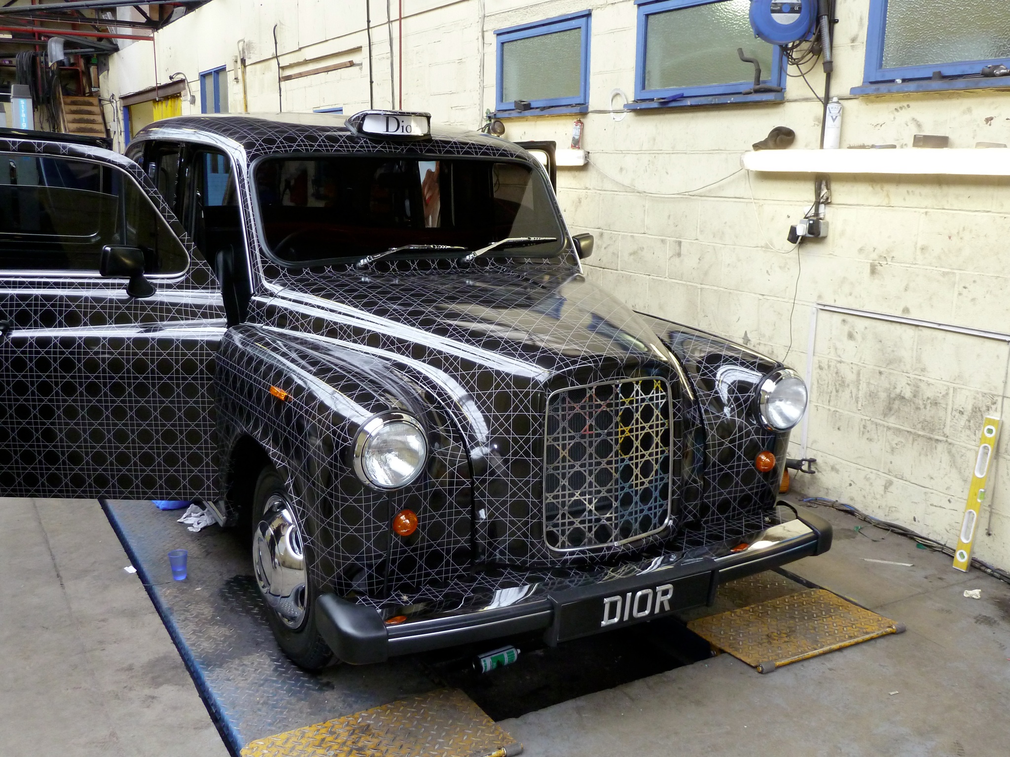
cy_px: 378
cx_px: 505
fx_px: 934
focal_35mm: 32
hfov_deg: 56.8
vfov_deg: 44.2
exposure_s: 1/30
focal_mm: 5.3
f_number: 3.5
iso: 250
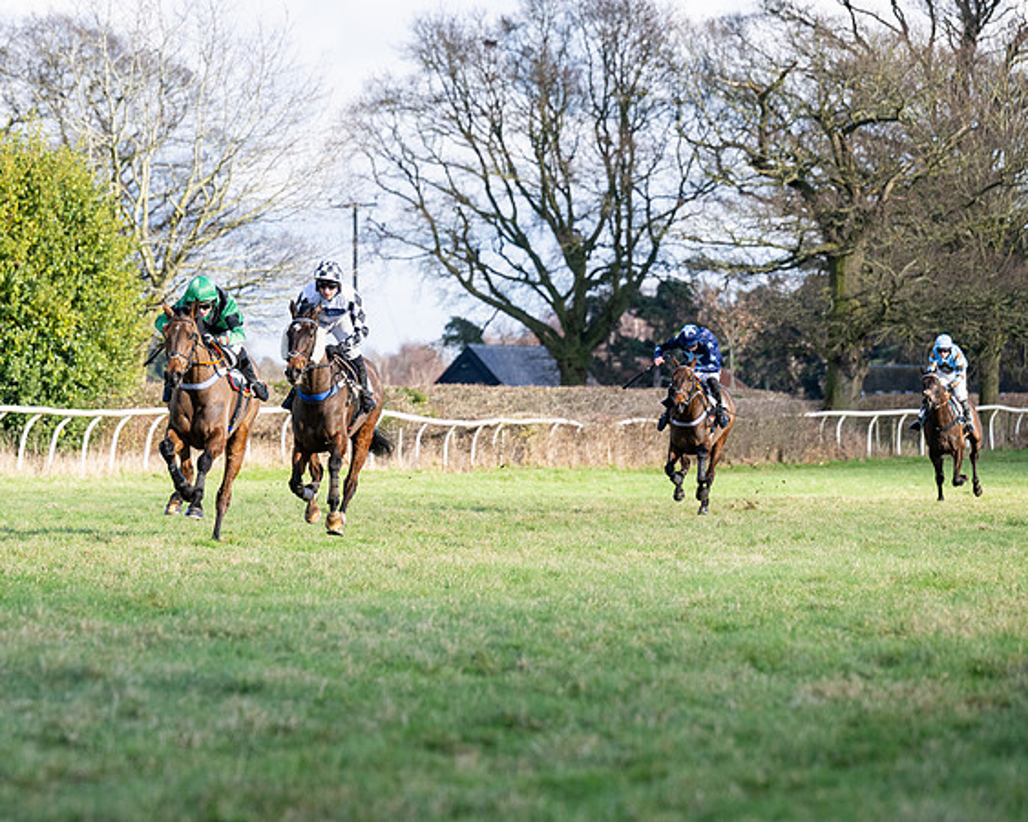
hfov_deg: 8.1
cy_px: 432
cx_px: 234
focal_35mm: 239
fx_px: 7272
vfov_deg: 6.5
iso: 400
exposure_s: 1/2500
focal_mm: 150
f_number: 4
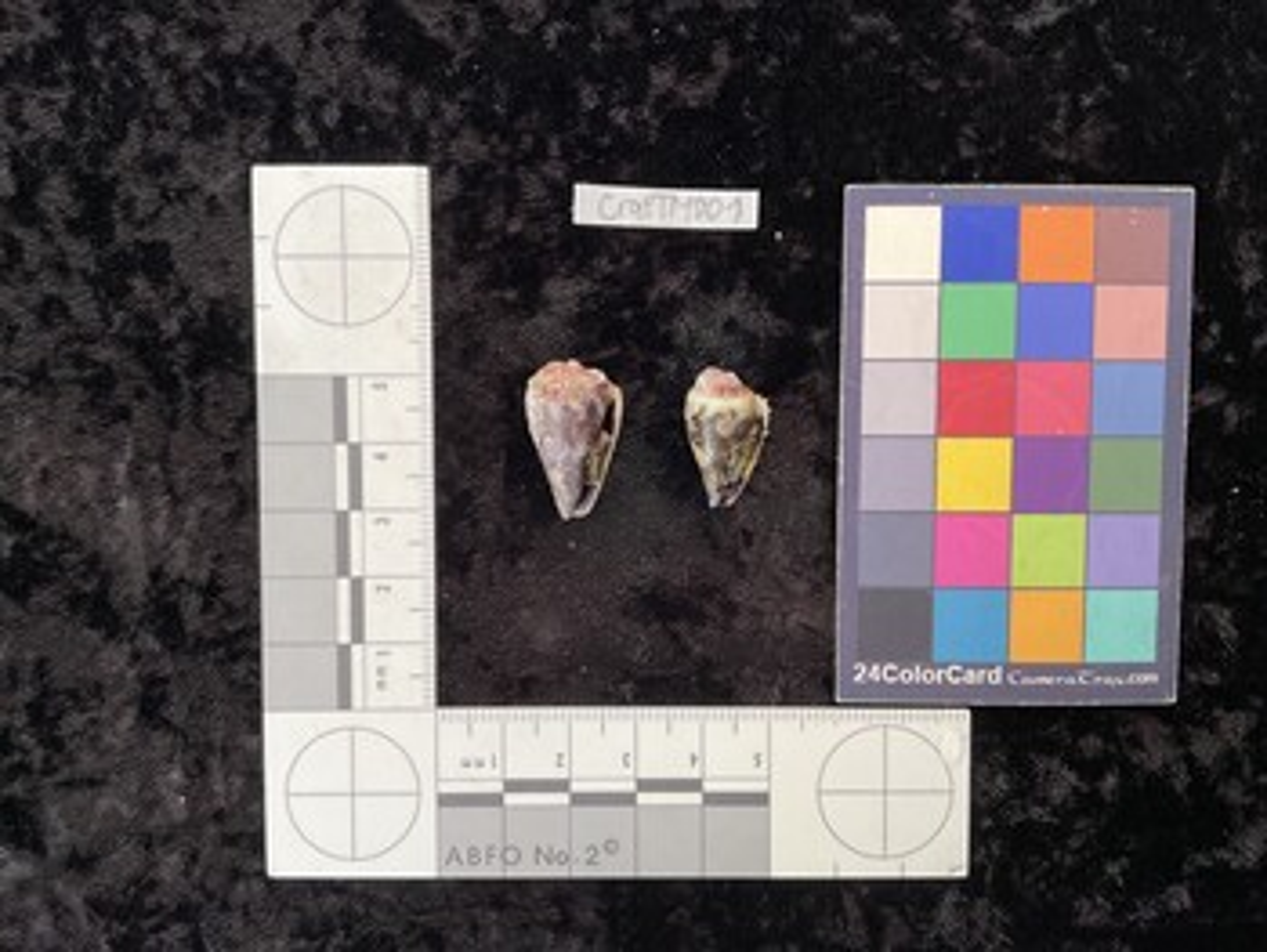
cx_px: 634
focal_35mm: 29
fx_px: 1062
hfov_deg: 61.6
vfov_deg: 48.3
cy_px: 476
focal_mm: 3
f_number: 1.8
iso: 64
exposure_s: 1/60
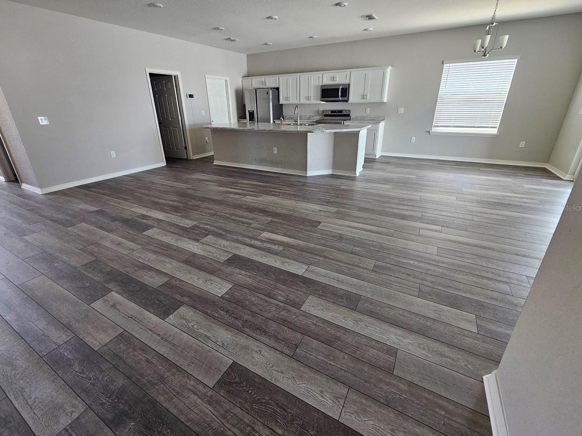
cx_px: 286
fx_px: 235
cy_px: 207
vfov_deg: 85.6
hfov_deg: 102.1
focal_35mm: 14
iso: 160
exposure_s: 1/60
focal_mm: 2.2
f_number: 2.2
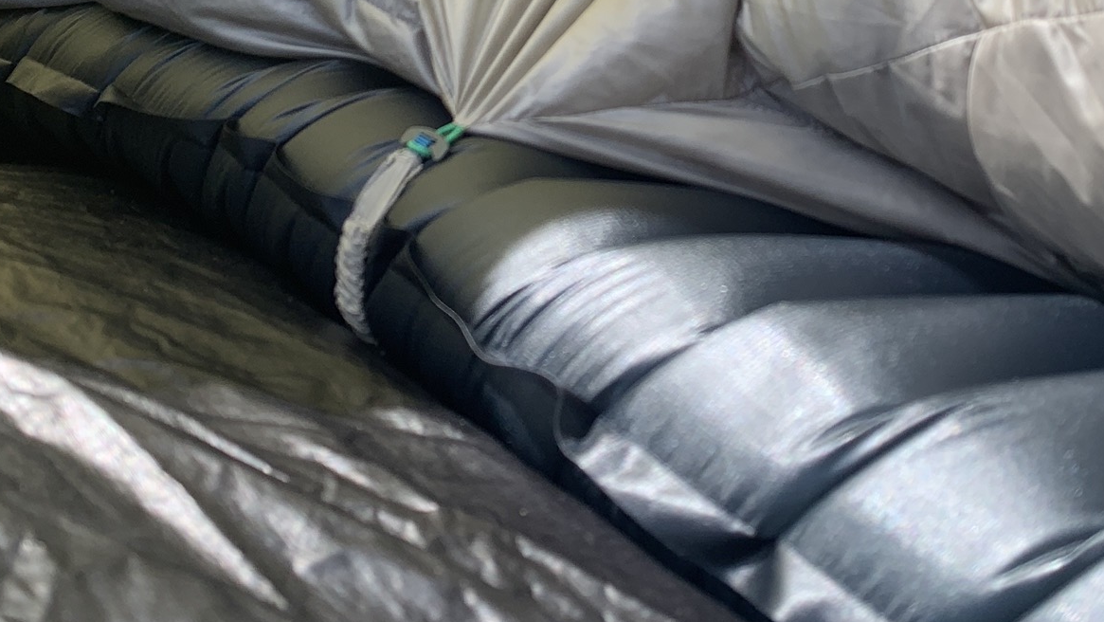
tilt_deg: +0.7
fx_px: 1435
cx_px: 624
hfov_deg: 42.0
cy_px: -52
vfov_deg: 23.1
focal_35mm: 49
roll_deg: -6.0
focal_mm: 4.25
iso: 25
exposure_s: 1/1282
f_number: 1.8
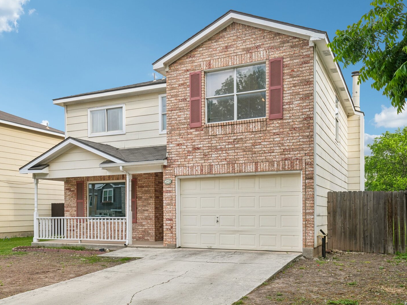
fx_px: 400
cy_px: 151
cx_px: 202
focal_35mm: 34
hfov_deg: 54.0
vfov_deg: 41.8
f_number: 8
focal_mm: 31
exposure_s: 1/350
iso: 200
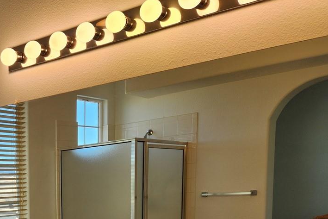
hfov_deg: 32.5
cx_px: -31
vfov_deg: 23.2
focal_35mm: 54
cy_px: 253
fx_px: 492
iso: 20
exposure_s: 1/243
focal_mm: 5.4
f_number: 1.8
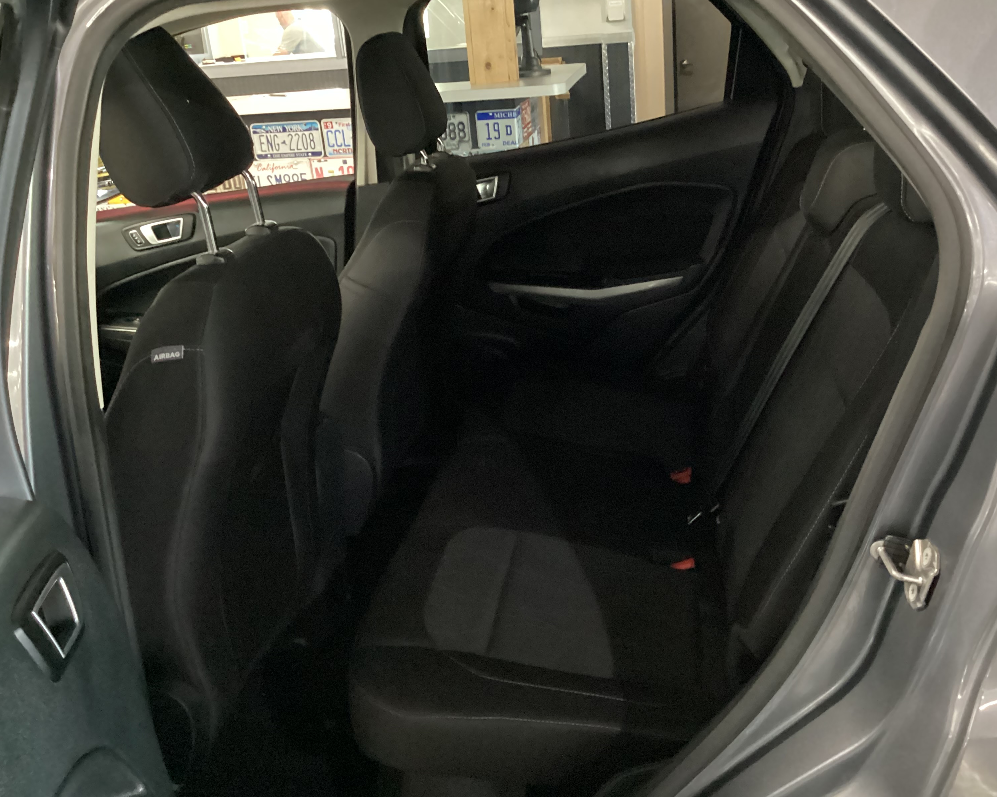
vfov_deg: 44.5
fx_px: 974
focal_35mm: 33
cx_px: 536
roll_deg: +5.0
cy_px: 395
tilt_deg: -24.7
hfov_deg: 54.2
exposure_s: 1/15
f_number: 2.4
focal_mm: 3.3
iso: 800
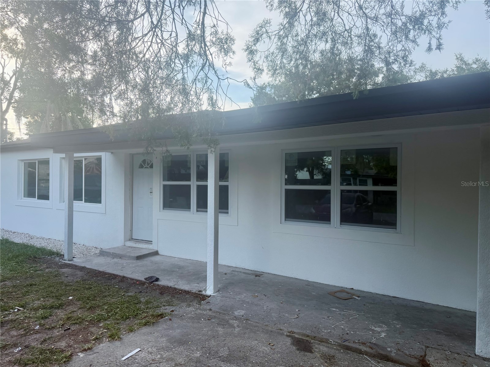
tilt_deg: +0.0
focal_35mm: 24
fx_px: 340
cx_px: 245
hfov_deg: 71.6
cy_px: 184
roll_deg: -0.3
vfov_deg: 56.8
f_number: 1.78
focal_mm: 6.76
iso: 100
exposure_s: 1/1522
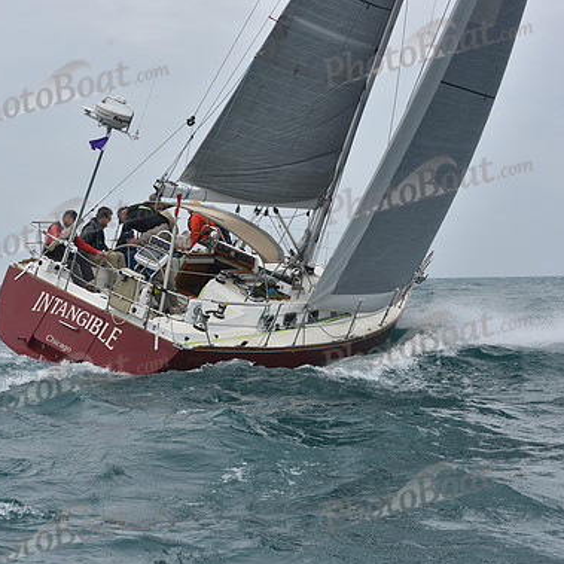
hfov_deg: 19.1
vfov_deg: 19.1
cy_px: 285
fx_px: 1677
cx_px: 247
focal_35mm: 91
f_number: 9
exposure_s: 1/800
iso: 250
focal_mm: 70
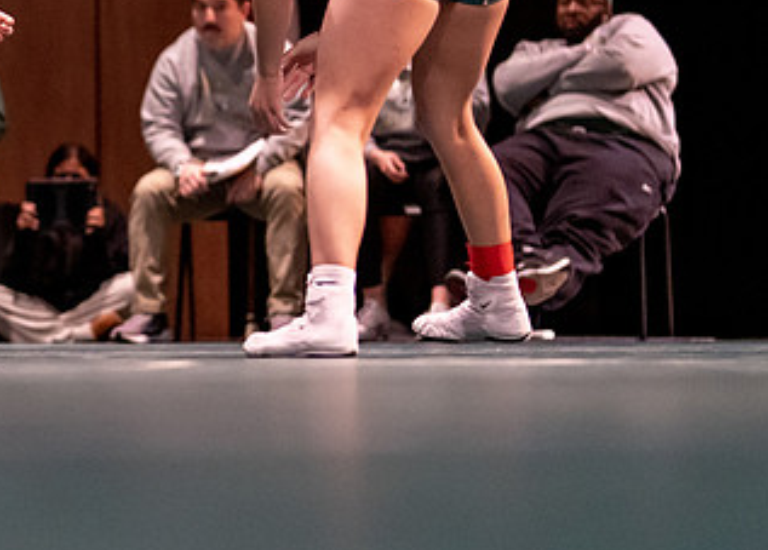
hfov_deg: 11.0
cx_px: 76
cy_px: 155
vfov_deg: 8.0
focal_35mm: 181
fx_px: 3951
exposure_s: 1/1000
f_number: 1.2
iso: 1600
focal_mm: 50
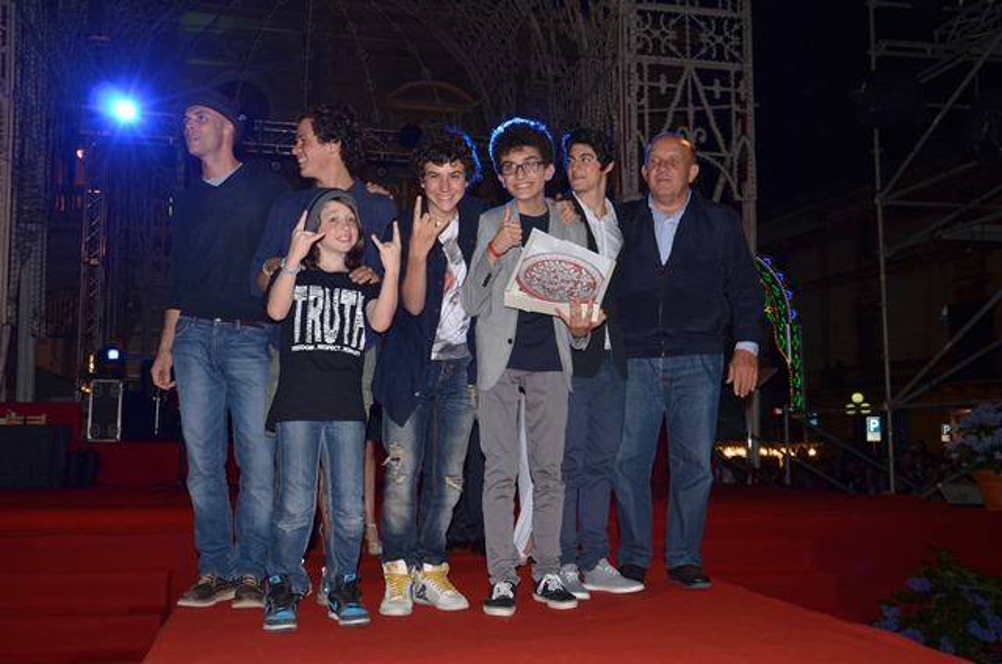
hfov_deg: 51.4
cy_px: 332
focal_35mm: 38
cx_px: 501
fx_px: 1042
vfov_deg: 35.3
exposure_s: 1/250
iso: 500
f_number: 7.1
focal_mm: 25
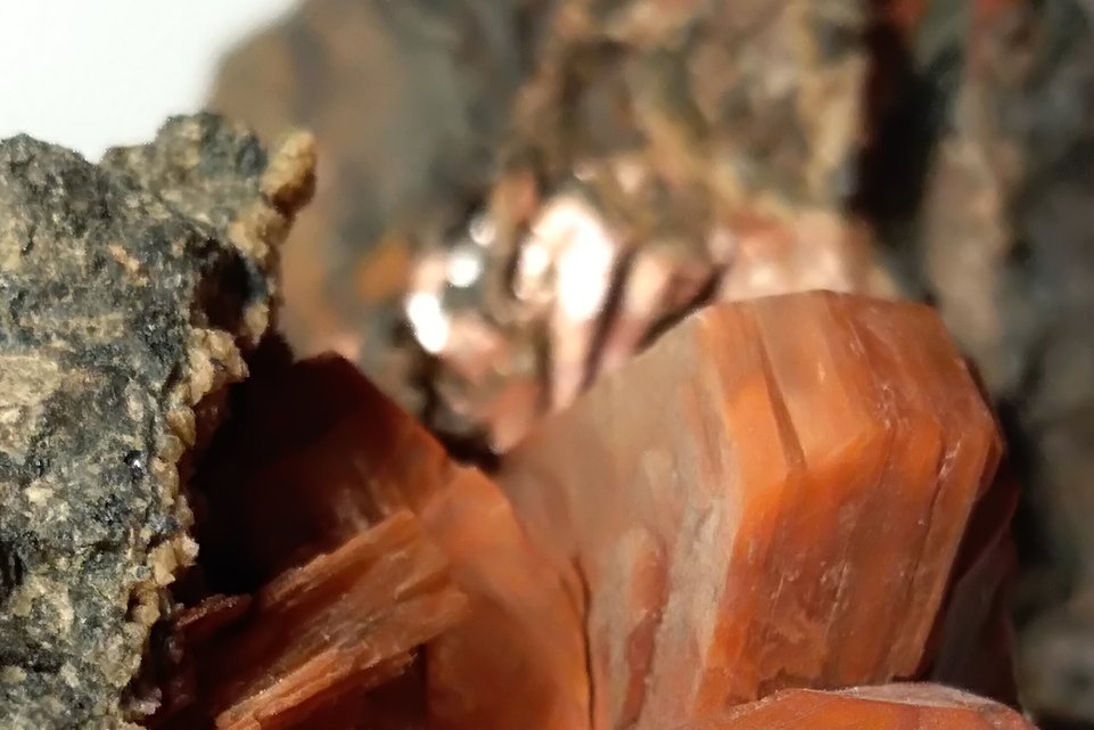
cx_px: 628
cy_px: 747
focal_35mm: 45
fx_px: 1368
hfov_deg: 43.5
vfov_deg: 27.9
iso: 170
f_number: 2
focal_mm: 3.54
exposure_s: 1/100
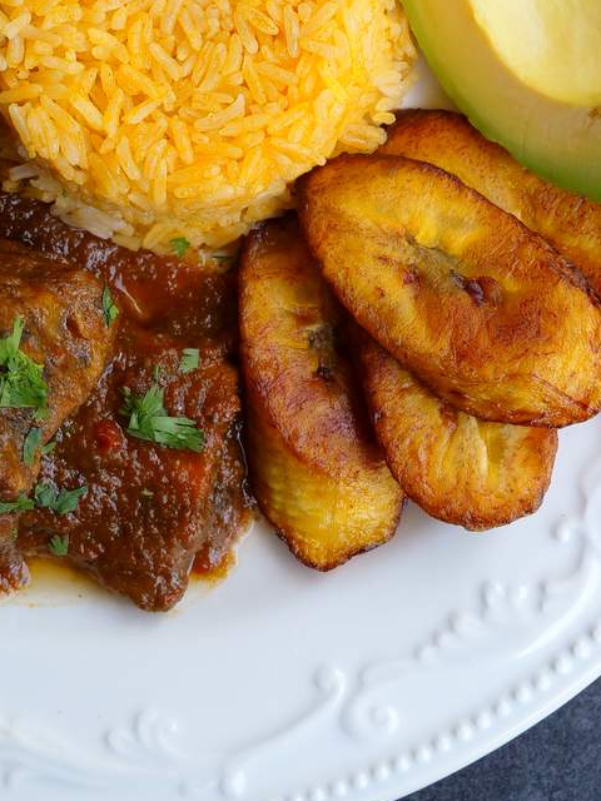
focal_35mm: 120
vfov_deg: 16.2
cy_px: 48
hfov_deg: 12.3
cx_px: 77
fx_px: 2778
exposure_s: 1/80
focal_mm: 24
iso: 200
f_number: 3.5
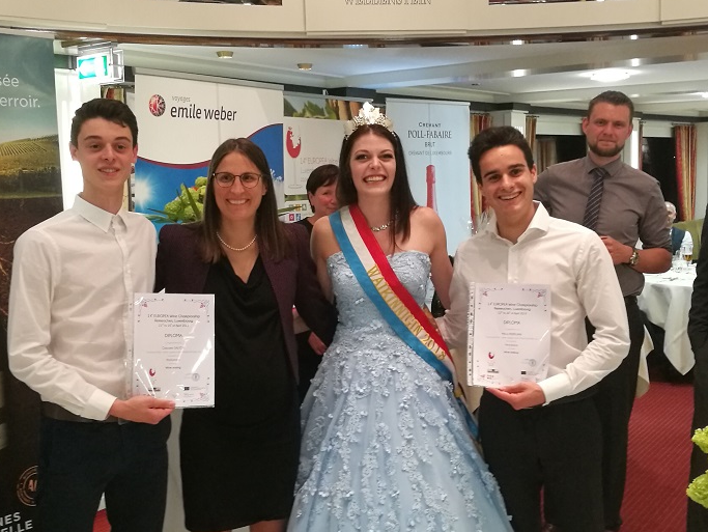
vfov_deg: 34.4
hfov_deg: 44.8
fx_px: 859
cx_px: 348
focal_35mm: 42
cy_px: 265
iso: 320
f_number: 2.2
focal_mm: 4.5
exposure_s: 1/24
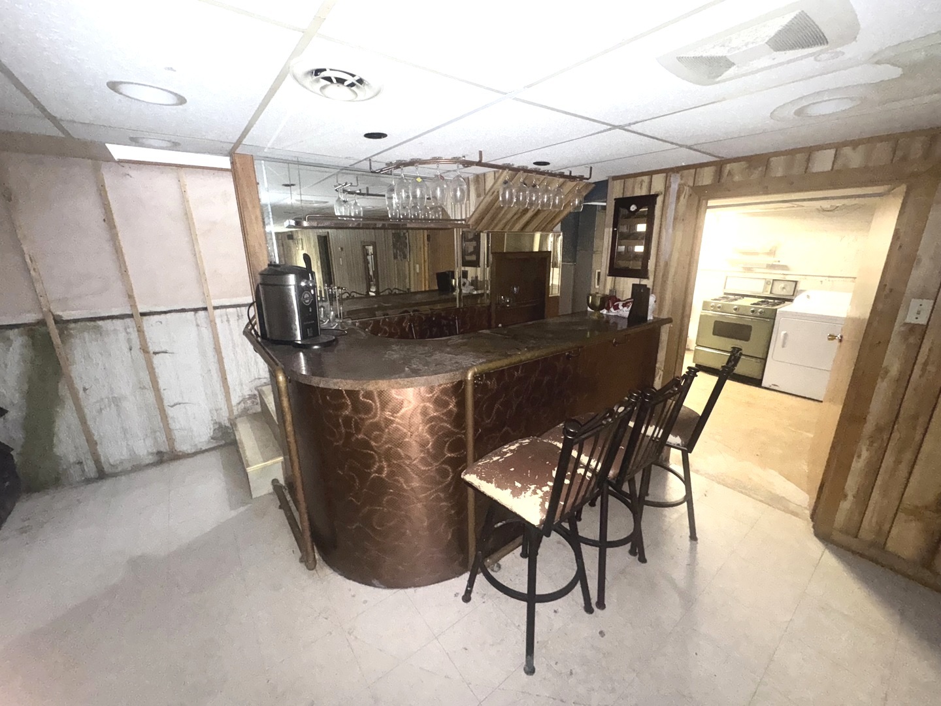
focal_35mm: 14
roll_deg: +0.6
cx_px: 470
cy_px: 353
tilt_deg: -16.7
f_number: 2.2
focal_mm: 2.22
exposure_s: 1/18
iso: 400
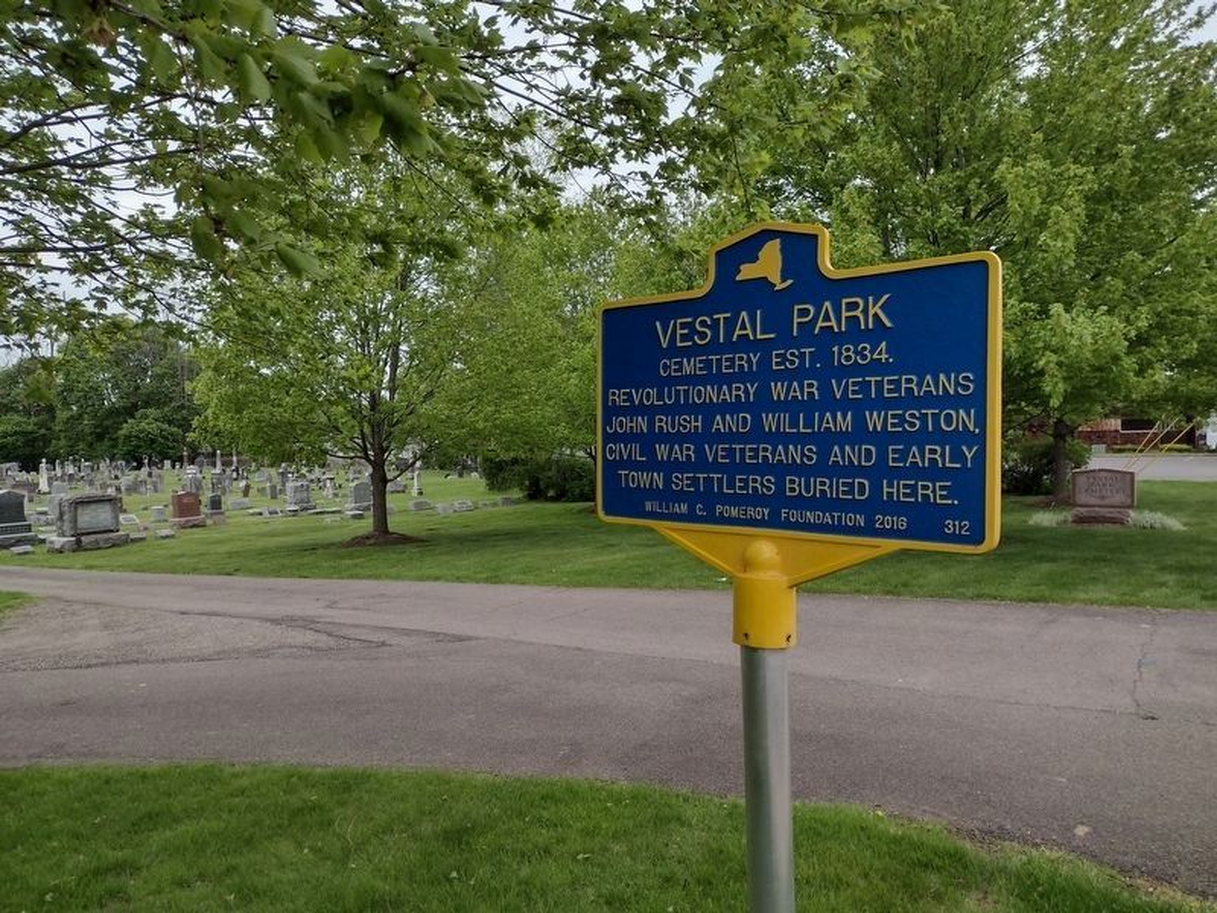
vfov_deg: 51.4
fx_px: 949
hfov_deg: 65.3
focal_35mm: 27
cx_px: 608
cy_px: 456
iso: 100
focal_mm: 4.71
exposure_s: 1/1785
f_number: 1.7
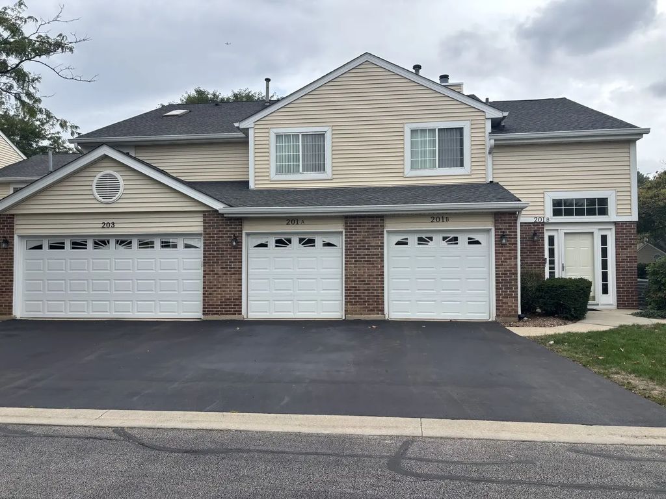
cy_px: 250
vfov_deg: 53.1
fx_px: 500
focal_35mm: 26
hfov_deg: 67.3
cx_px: 333
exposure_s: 1/997
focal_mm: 5.96
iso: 50
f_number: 1.6
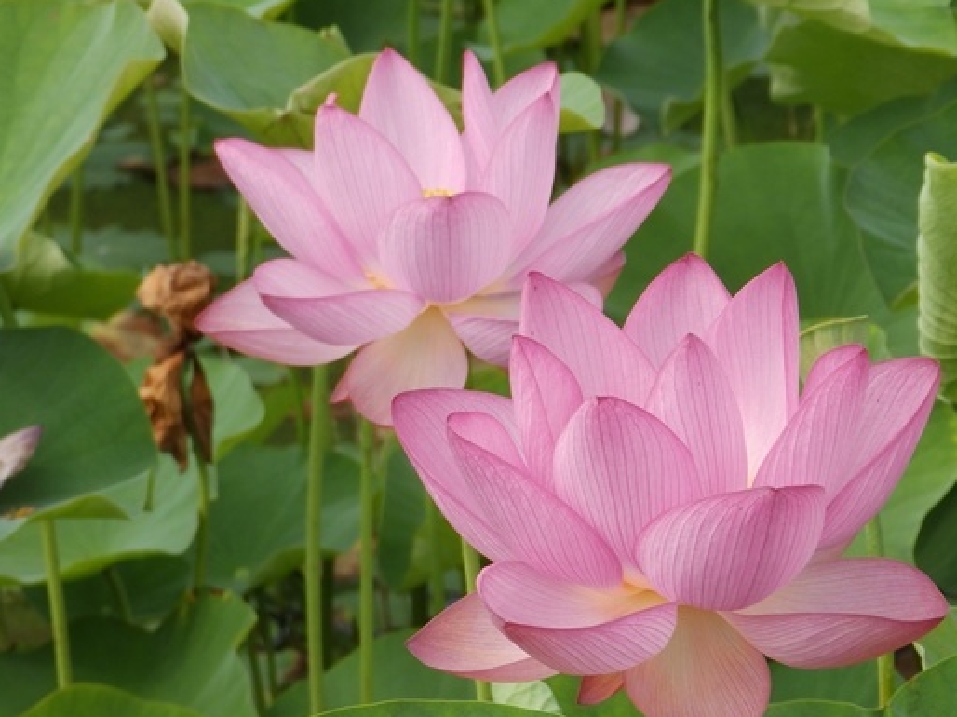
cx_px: 583
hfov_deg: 10.0
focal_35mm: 198
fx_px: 5471
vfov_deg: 7.5
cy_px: 406
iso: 80
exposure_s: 1/200
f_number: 5.3
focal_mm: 28.5
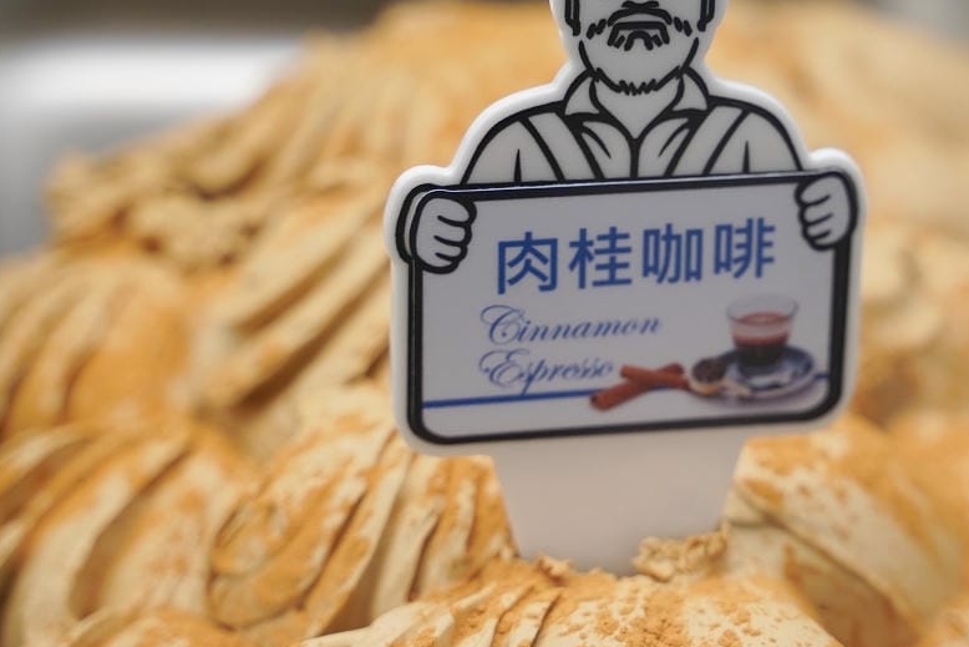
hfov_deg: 18.8
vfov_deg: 12.6
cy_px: 157
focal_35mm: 108
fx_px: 2907
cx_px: 699
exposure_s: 1/80
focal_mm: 70
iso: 500
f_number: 4
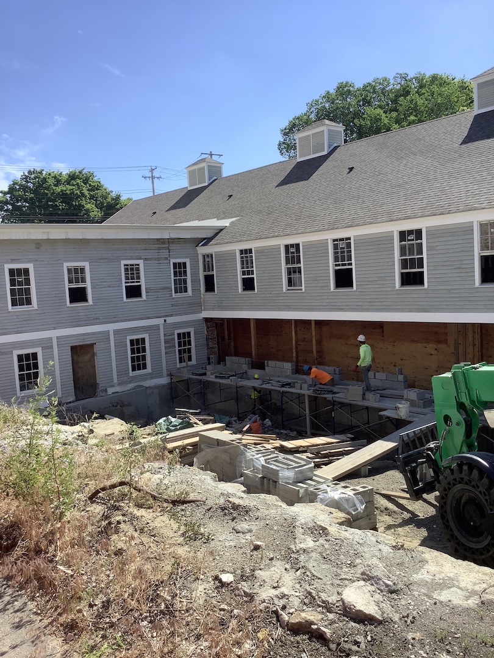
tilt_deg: -3.5
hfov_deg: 45.4
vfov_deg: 58.4
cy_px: 329
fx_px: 590
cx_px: 247
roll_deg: +2.6
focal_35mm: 31
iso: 25
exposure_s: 1/1148
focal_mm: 3.3
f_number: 2.4
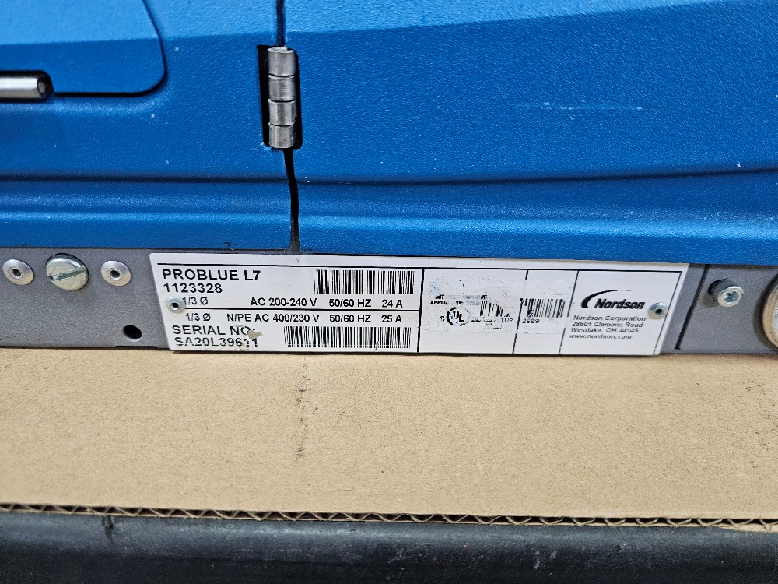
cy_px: 292
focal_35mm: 23
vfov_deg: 58.9
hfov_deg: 73.9
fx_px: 517
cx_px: 389
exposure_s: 1/120
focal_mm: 6.3
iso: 640
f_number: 1.7
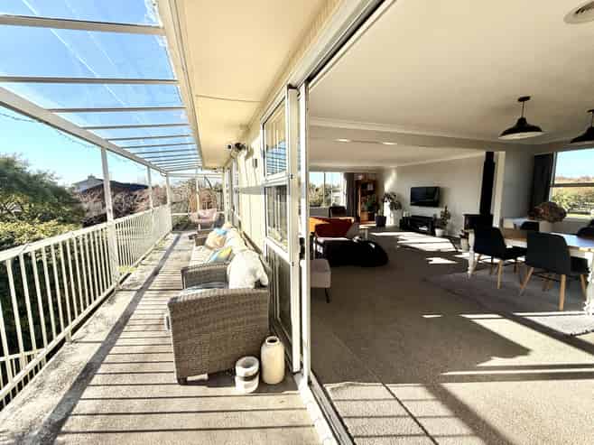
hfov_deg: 102.1
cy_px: 222
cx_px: 297
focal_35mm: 14
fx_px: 240
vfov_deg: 85.6
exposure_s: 1/830
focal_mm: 2.22
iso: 64
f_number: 2.2
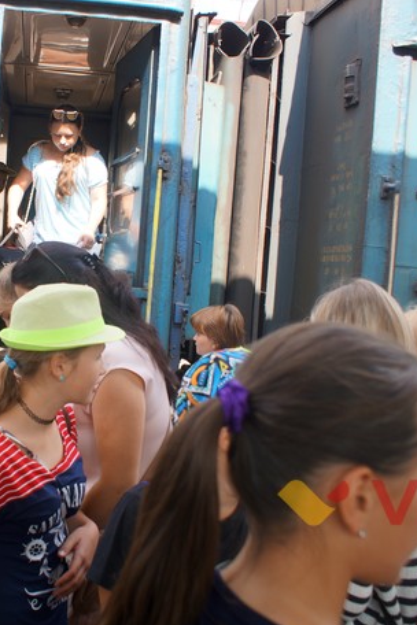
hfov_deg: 28.3
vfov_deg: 42.7
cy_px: 317
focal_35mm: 46
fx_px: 799
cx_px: 58
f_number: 4
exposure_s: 1/160
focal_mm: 20
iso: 100
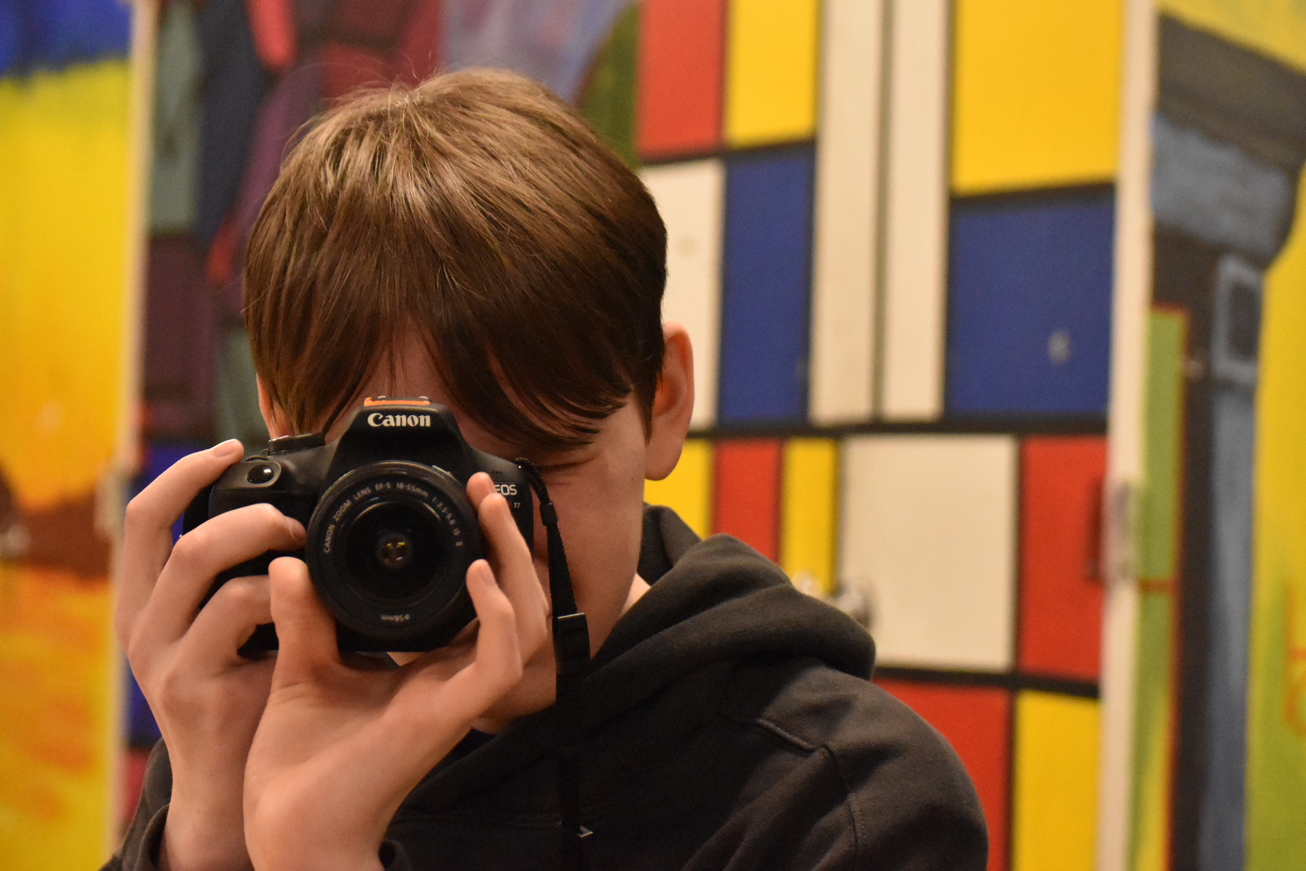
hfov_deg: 15.8
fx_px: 4716
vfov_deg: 10.5
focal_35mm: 130
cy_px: 376
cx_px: 591
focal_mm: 70
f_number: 5
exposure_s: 1/640
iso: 6400
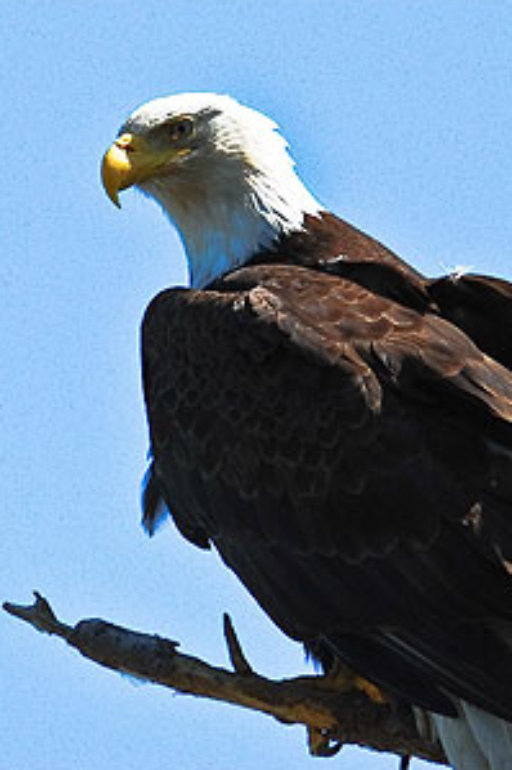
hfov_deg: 1.2
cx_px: 178
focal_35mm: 1130
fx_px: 24133
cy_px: 385
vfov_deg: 1.8
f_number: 9
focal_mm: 500
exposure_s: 1/640
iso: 320
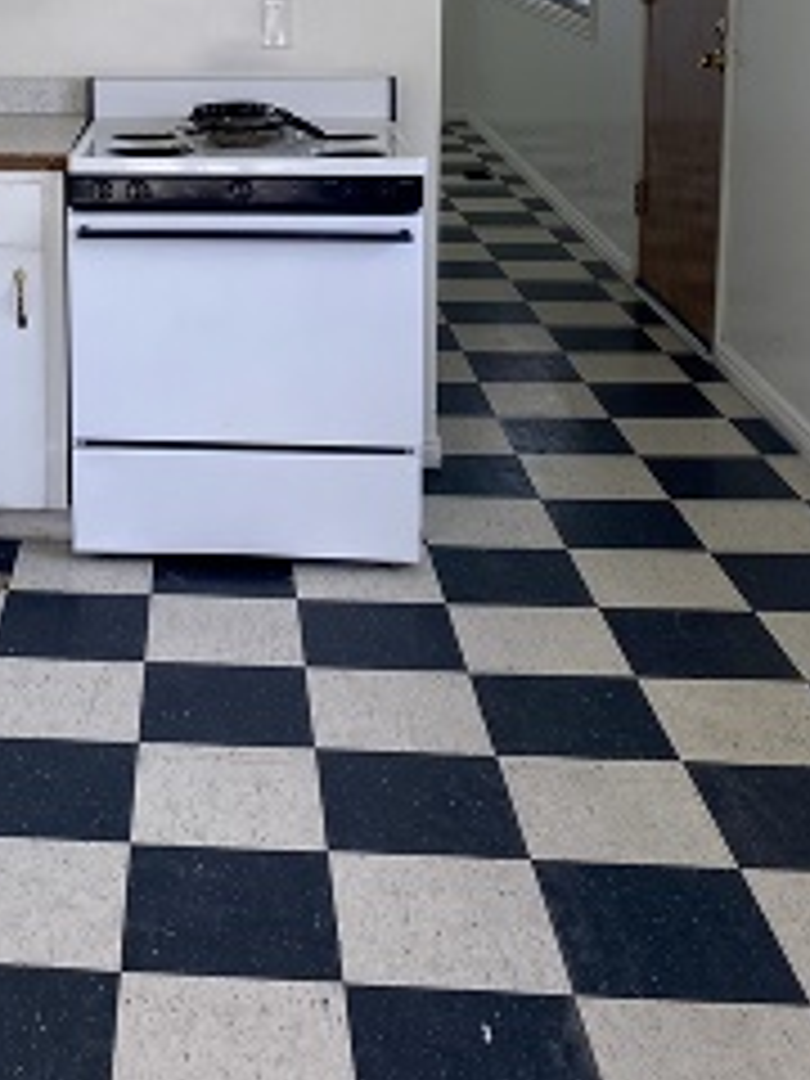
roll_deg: +1.1
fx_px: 1622
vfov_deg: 34.9
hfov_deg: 26.7
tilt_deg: -7.8
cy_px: 126
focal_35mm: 52
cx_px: 18
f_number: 1.8
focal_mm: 4.25
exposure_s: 1/133
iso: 32
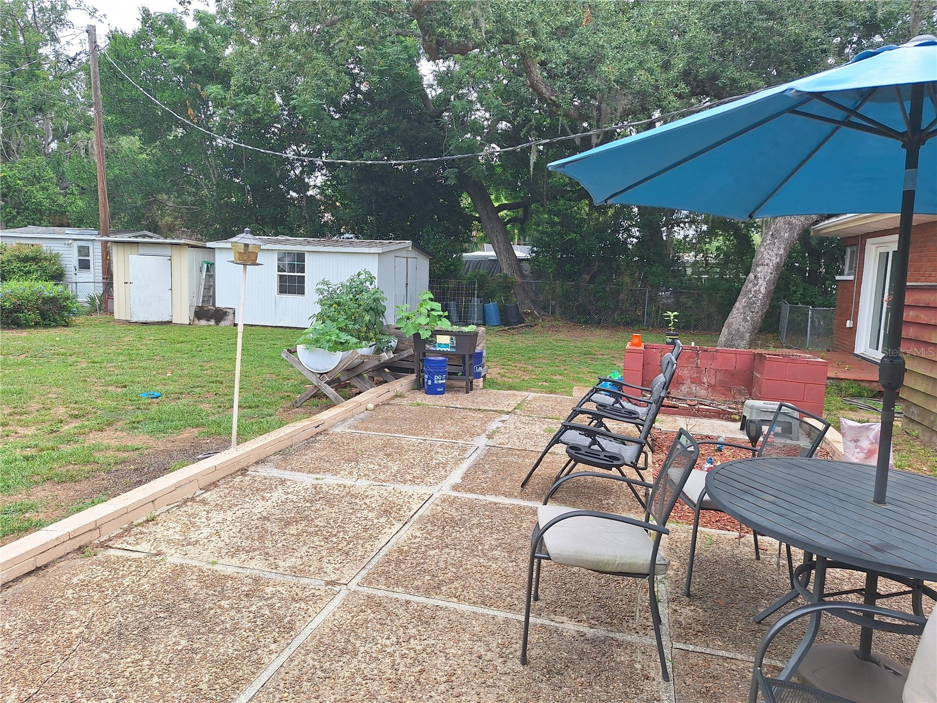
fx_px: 623
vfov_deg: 58.9
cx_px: 468
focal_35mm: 23
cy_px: 352
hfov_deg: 73.9
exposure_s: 1/1513
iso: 40
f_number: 1.8
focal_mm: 5.54
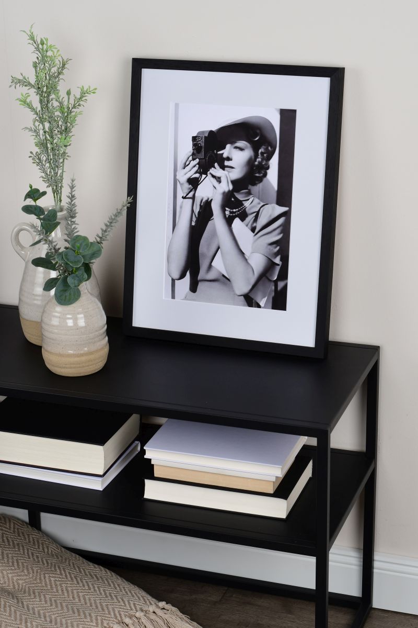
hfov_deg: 18.2
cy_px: 314
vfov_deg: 27.0
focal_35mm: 75
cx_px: 209
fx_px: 1306
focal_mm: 50
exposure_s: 1/80
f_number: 10
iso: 400
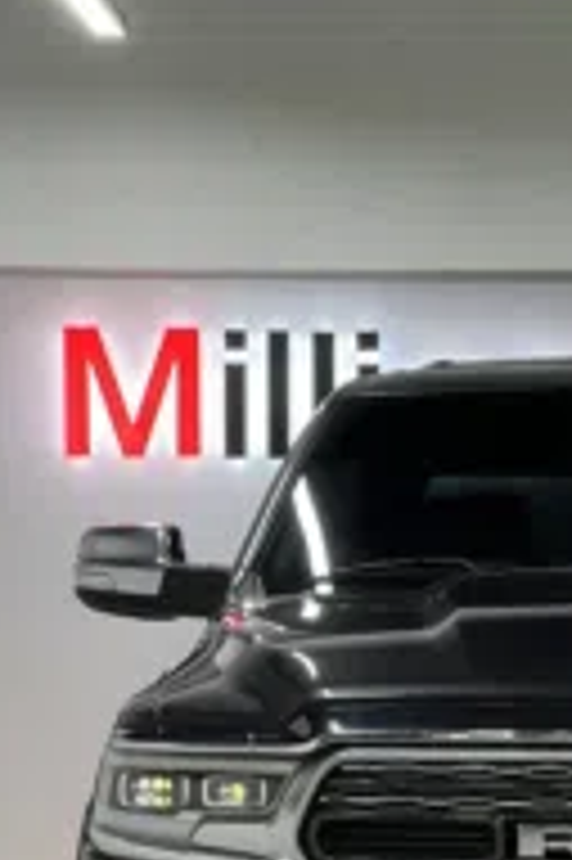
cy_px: 874
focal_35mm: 168
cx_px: 667
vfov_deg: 12.1
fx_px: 4011
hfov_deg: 8.1
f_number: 2.8
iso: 500
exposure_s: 1/57
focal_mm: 9
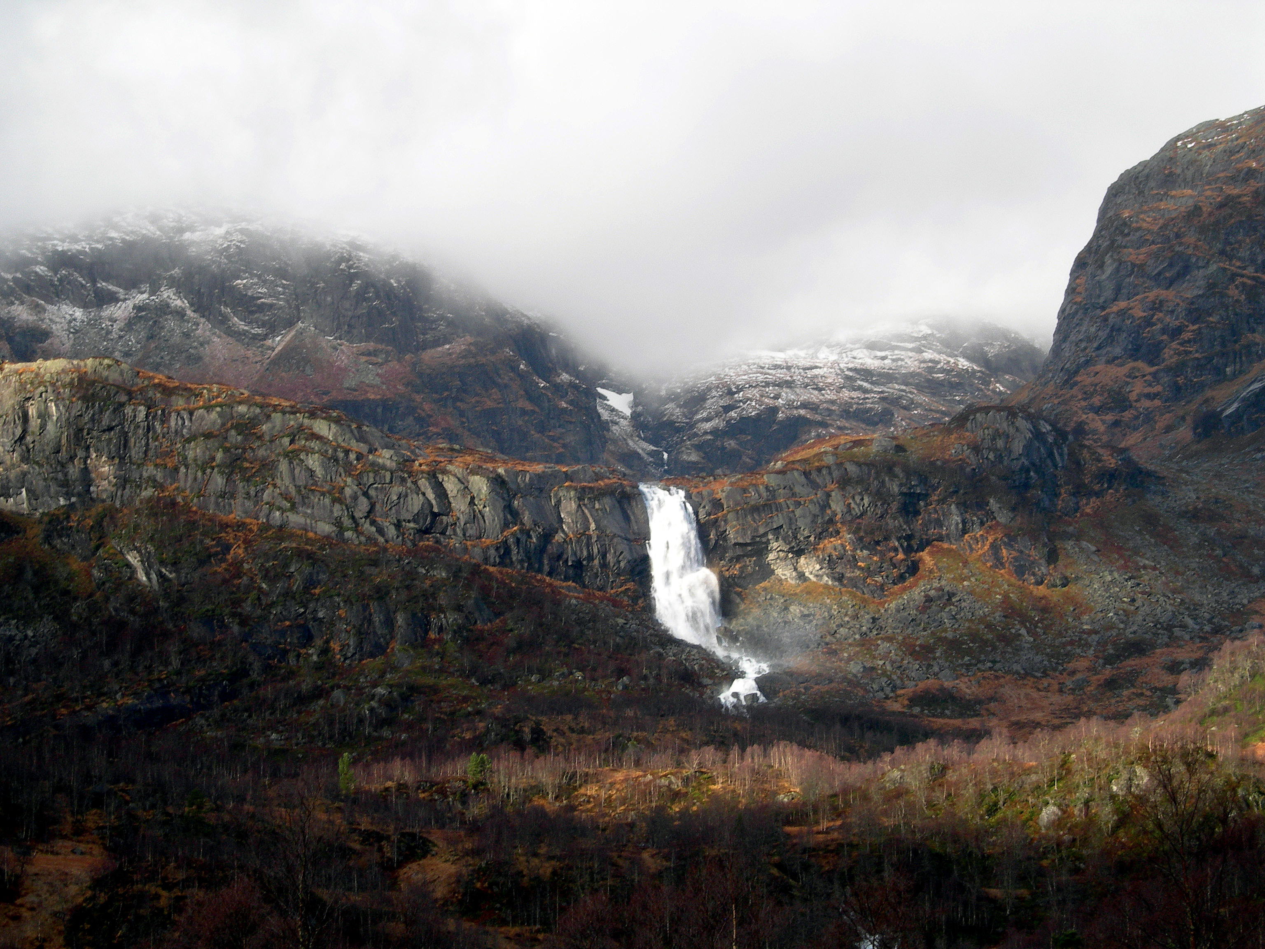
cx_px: 632
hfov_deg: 17.4
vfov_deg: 13.1
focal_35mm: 113
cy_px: 474
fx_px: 4129
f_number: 8.2
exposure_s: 1/55.8
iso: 50
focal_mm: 23.4
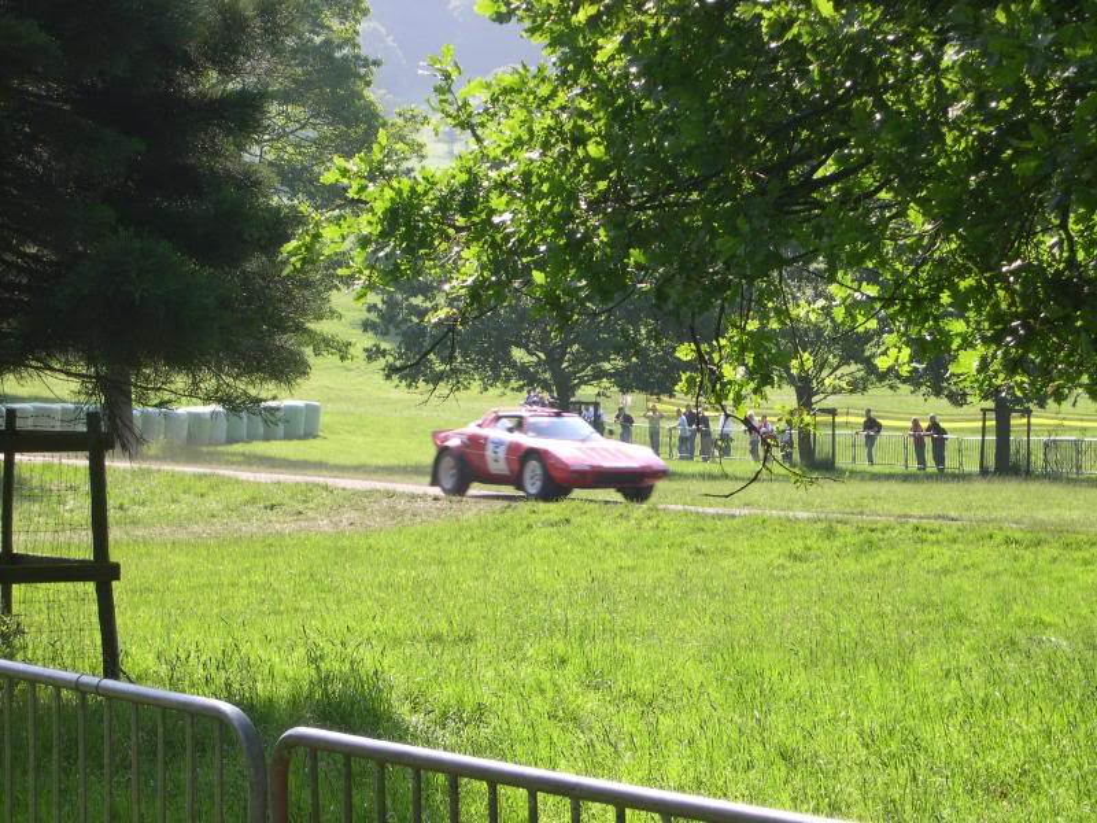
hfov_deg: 19.3
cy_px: 412
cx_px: 548
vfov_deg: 14.5
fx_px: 3232
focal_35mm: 102
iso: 100
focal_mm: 21.6
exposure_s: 1/192
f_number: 4.8
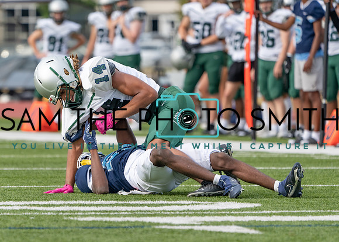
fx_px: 4146
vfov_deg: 3.3
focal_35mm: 431
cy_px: 150
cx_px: 118
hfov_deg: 4.7
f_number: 5.6
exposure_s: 1/1250
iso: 320
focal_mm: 324
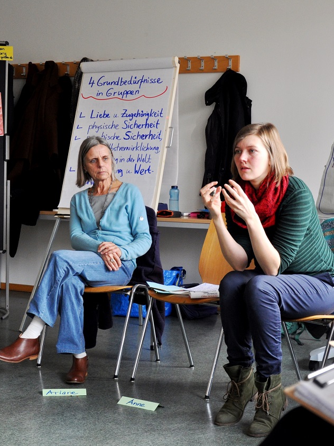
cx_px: 158
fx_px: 849
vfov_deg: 29.4
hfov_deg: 22.2
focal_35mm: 66
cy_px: 224
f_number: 4.2
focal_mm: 30
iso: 560
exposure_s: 1/60
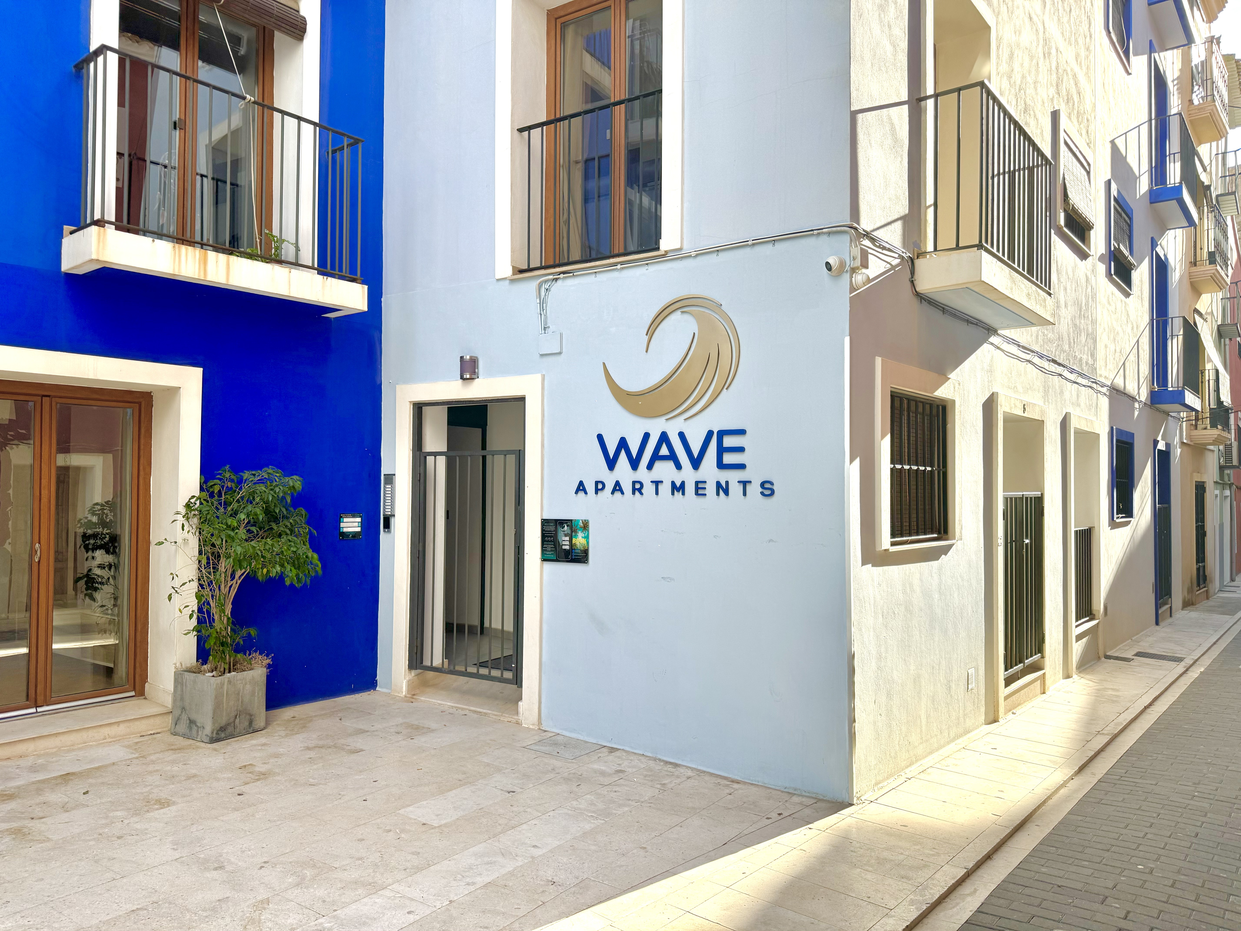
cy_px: 466
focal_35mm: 24
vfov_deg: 56.8
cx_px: 620
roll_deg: -0.5
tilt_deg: +2.0
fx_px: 860
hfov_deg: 71.6
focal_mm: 6.86
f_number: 1.78
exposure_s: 1/1285
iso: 80
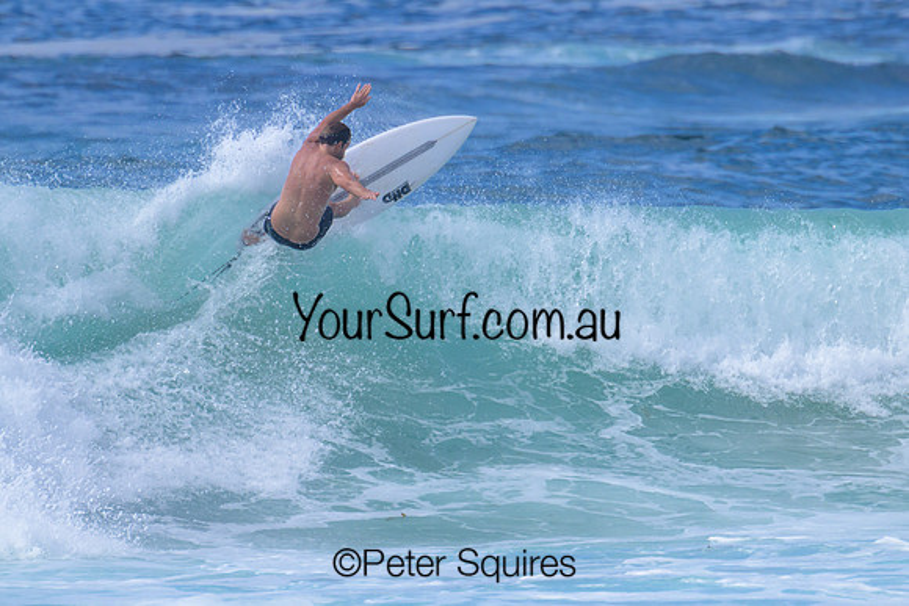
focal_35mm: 1094
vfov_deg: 1.3
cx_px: 447
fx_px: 27634
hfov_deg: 1.9
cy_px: 353
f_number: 11
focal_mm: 800
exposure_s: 1/2000
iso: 560
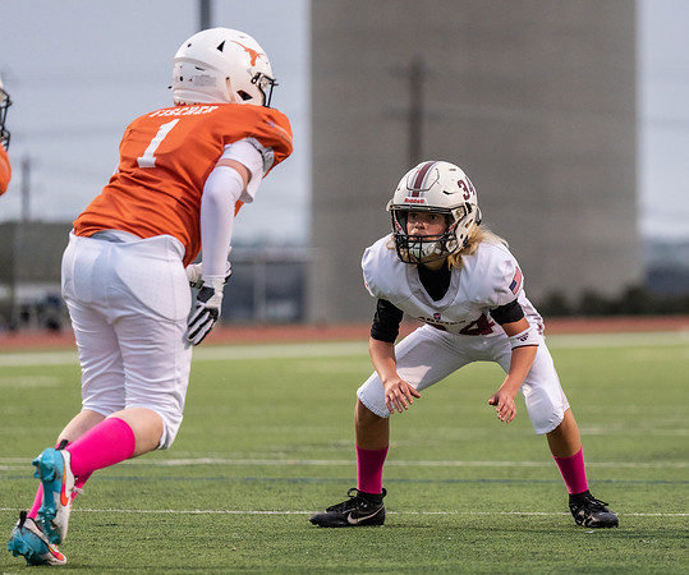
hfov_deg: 8.1
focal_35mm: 235
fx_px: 4875
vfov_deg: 6.8
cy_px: 284
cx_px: 518
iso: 2000
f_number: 2.8
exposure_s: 1/1250
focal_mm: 159
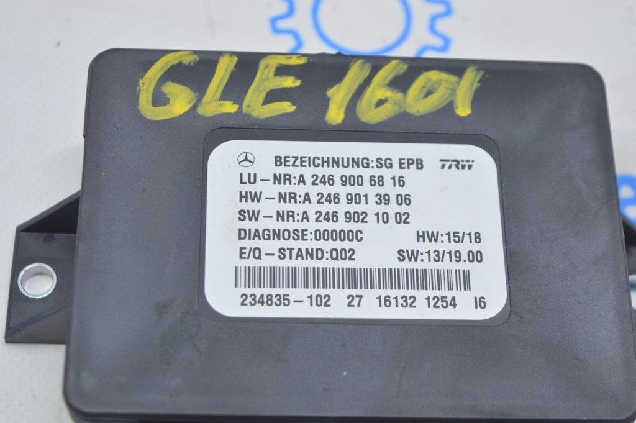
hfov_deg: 24.6
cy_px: 212
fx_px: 1456
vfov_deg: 16.5
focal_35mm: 82
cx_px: 318
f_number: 5.6
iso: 400
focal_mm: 55
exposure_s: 1/20
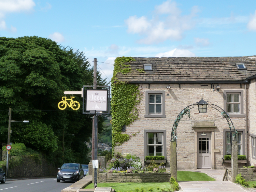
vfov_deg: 21.0
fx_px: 518
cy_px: 96
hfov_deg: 27.8
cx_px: 128
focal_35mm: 70
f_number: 5.6
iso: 160
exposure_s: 1/320
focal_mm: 12.6
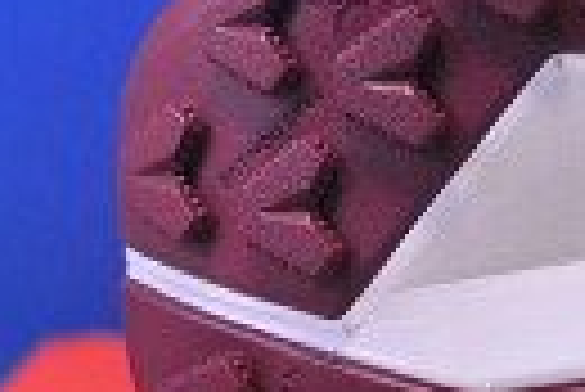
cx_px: 1206
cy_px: -367
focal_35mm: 460
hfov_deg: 4.4
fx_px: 7483
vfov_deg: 3.0
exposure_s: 1/320
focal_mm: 50
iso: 250
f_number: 2.5
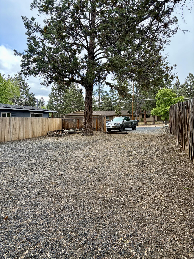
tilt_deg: -3.3
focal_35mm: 26
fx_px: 194
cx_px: 97
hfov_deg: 53.1
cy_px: 130
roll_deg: +0.8
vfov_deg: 67.3
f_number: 1.6
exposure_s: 1/478
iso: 64
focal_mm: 5.96
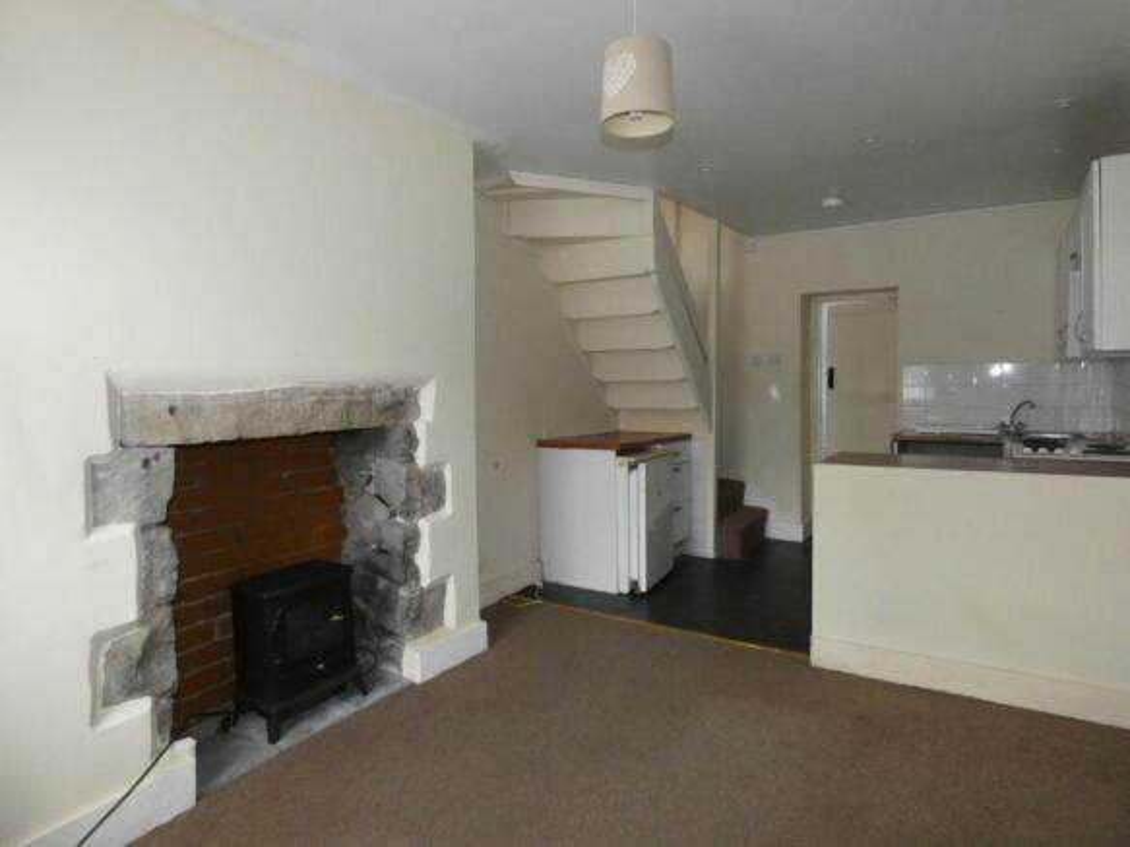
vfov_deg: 66.0
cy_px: 424
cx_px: 565
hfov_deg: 81.8
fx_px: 653
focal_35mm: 20
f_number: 2.8
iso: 800
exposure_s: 1/60
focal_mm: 3.6
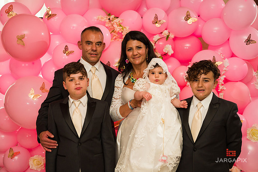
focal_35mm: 53
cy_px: 89
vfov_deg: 25.3
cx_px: 129
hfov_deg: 37.3
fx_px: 382
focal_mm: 48
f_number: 3.2
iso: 800
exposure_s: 1/200
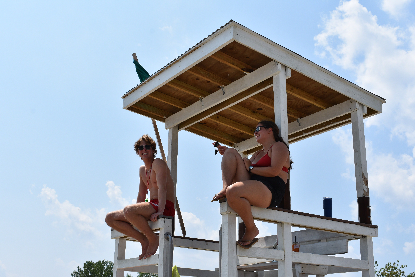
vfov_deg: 29.9
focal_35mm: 45
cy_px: 138
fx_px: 519
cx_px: 208
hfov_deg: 43.6
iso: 100
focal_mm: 30
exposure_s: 1/400
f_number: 10
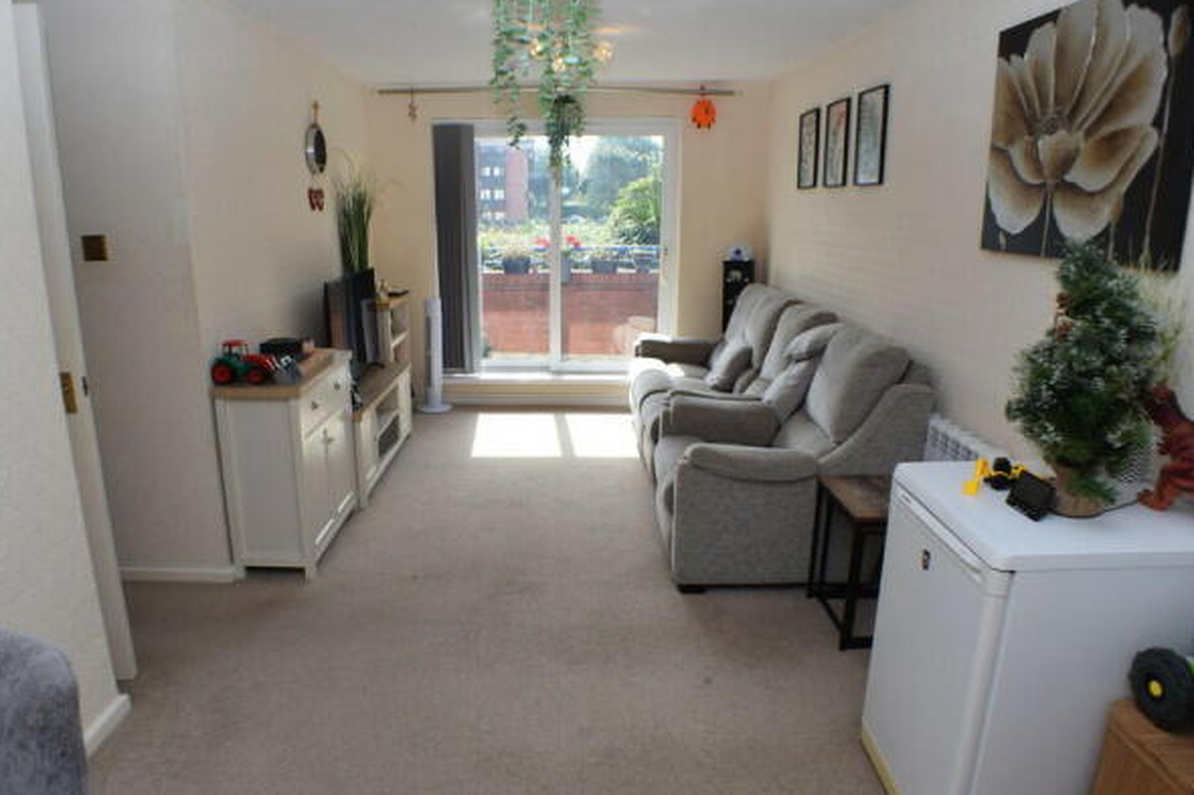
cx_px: 537
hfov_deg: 61.8
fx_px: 995
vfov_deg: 43.5
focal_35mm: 30
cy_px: 430
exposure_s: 1/200
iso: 400
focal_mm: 18
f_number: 7.1
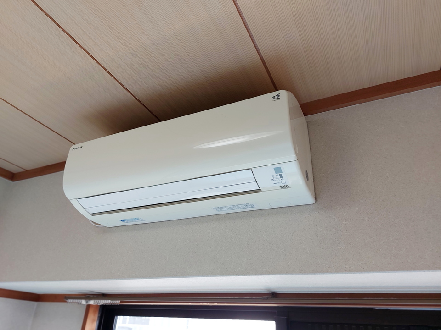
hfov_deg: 71.6
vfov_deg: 56.8
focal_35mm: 24
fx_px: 306
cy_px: 165
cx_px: 220
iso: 25
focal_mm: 5.23
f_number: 1.8
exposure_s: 1/40
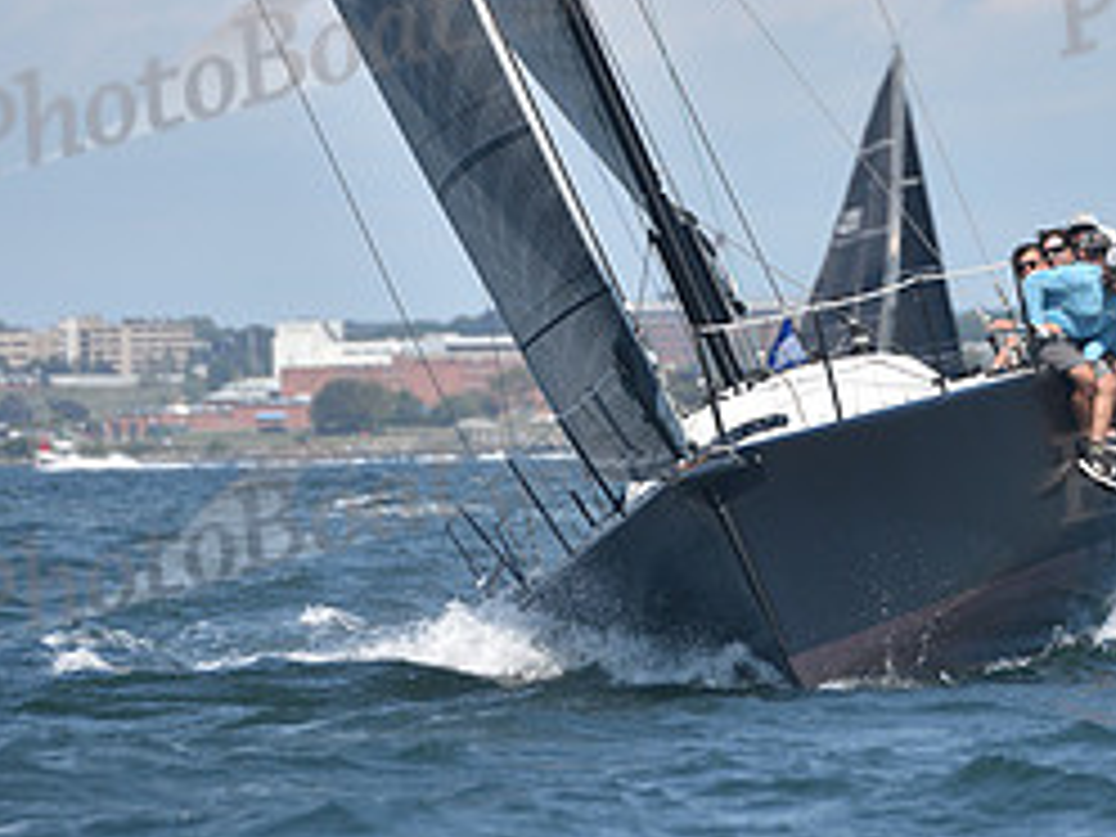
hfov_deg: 4.4
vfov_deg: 3.3
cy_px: 236
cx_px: 824
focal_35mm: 449
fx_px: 14476
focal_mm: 200
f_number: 5
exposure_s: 1/1250
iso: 250
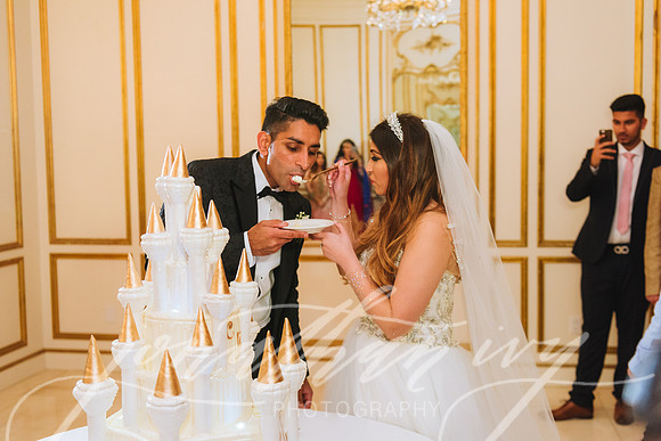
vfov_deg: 29.9
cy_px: 220
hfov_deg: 43.6
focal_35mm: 45
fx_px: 826
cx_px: 330
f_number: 4
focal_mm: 45
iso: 1600
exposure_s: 1/125
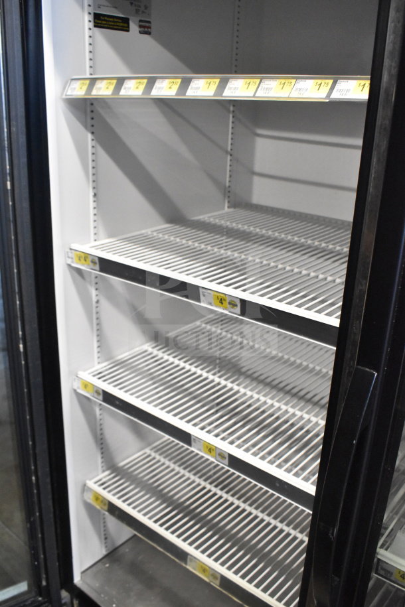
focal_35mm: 33
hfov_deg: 40.0
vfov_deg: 57.2
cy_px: 304
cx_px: 202
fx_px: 557
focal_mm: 22
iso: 6400
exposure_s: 1/160
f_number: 6.3
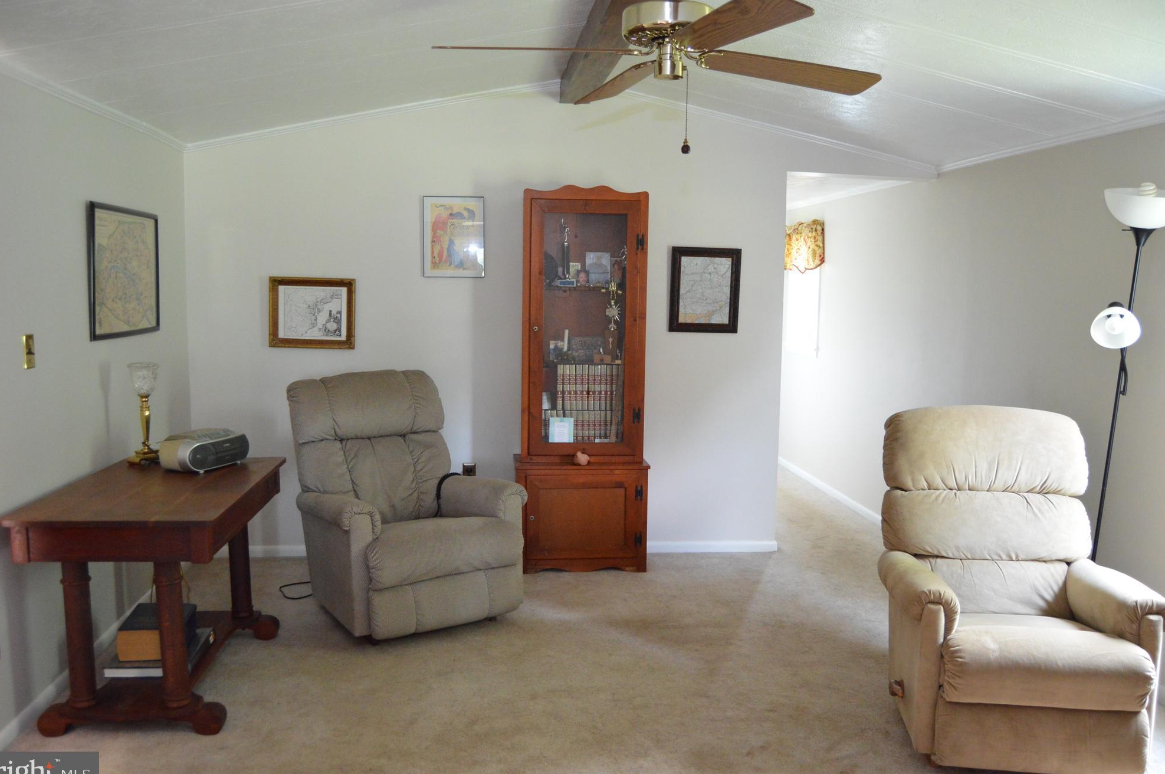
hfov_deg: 65.5
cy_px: 393
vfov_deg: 46.3
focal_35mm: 28
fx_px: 905
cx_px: 573
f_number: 3.5
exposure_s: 1/60
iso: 2200
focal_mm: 18
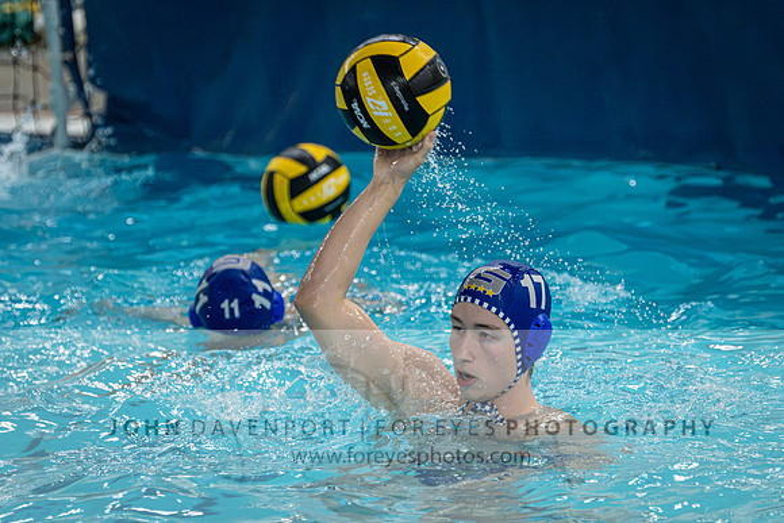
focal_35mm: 285
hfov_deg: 7.2
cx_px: 449
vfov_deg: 4.8
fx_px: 6208
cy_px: 312
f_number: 4
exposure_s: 1/1000
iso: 10000
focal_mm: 190
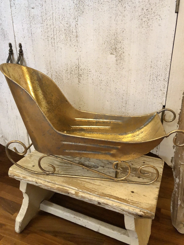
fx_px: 198
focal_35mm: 28
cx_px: 92
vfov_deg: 63.4
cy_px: 122
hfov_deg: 49.8
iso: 320
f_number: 1.8
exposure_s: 1/50
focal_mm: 4
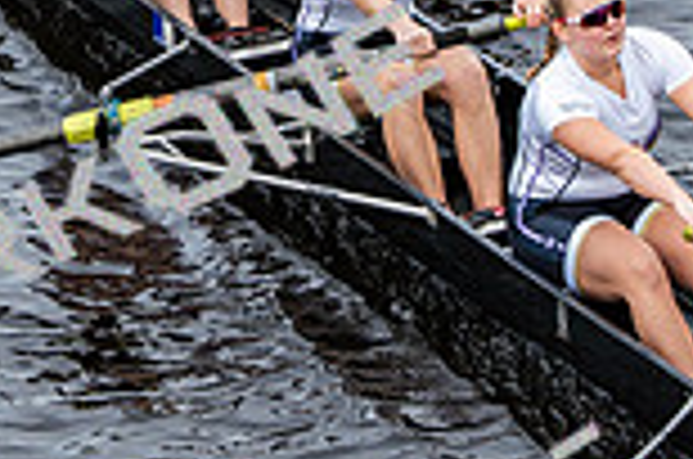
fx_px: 14504
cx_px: 310
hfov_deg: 2.7
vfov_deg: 1.8
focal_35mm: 755
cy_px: -11
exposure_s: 1/2000
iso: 320
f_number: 2.8
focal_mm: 200
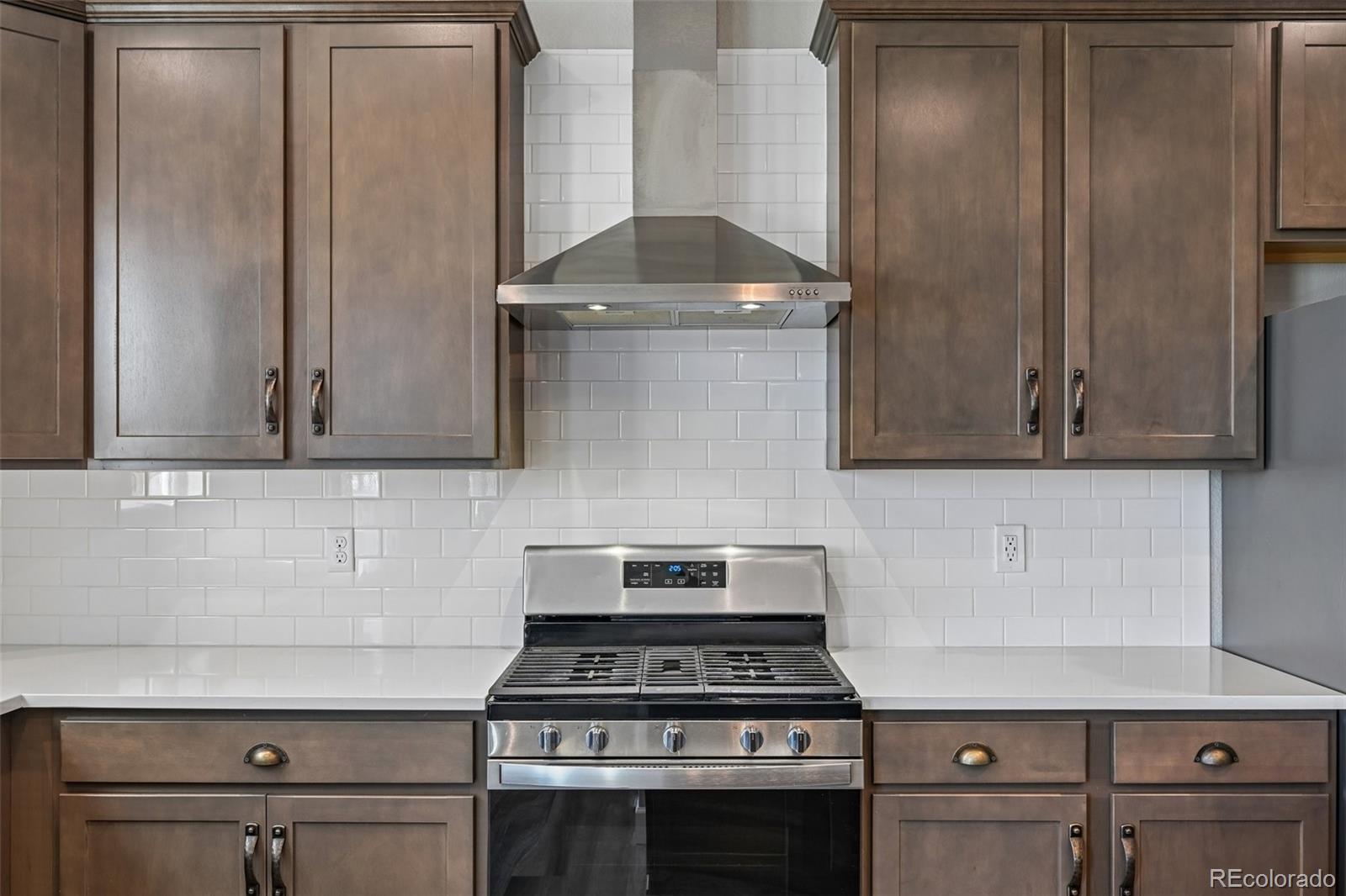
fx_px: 1121
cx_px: 673
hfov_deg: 61.9
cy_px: 448
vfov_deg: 43.6
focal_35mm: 30
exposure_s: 1/13
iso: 400
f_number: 10
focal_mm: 30
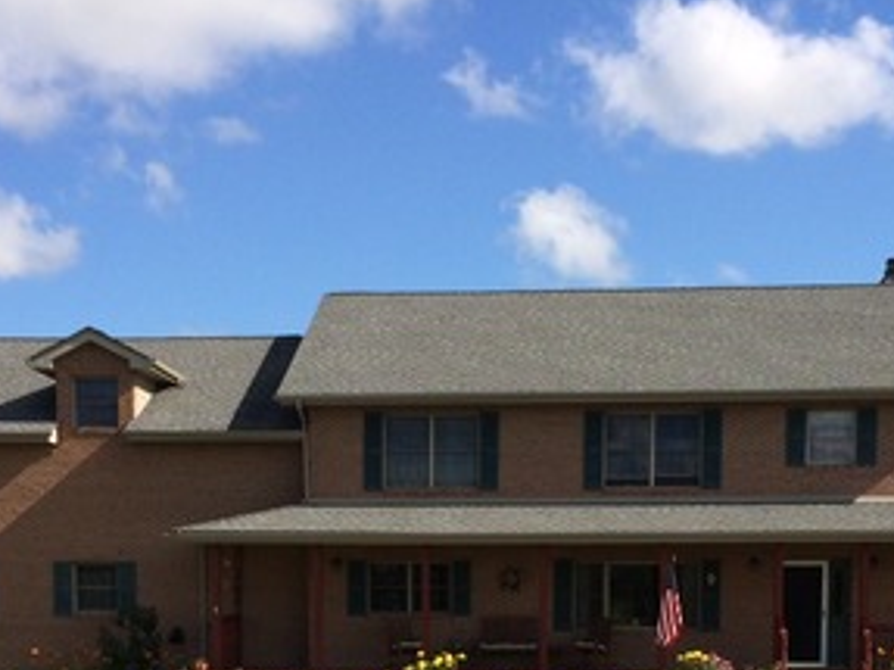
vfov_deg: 20.9
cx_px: 467
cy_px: 735
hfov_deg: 29.0
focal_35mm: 67
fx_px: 1730
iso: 40
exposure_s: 1/2053
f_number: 2.2
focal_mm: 4.12
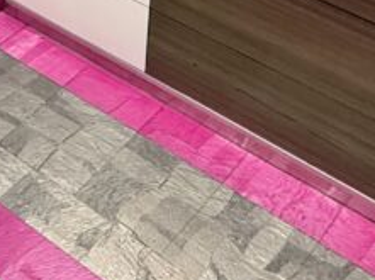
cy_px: 114
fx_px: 703
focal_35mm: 65
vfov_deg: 22.5
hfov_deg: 29.4
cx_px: 90
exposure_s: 1/60
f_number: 2.2
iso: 640
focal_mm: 2.22
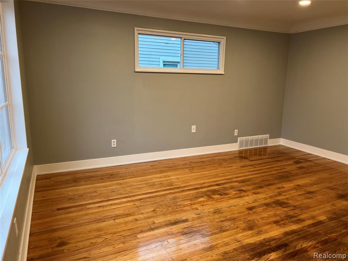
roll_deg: -0.5
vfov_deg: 53.1
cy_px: 130
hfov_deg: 67.3
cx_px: 174
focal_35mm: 26
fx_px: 261
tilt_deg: -11.3
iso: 80
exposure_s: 1/60
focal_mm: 5.7
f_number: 1.5
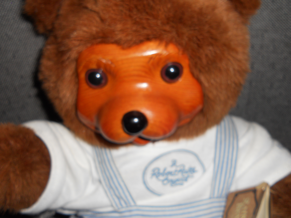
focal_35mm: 32
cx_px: 146
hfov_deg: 56.8
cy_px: 109
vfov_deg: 44.2
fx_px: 269
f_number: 8.8
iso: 80
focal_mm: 5.8
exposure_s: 1/25
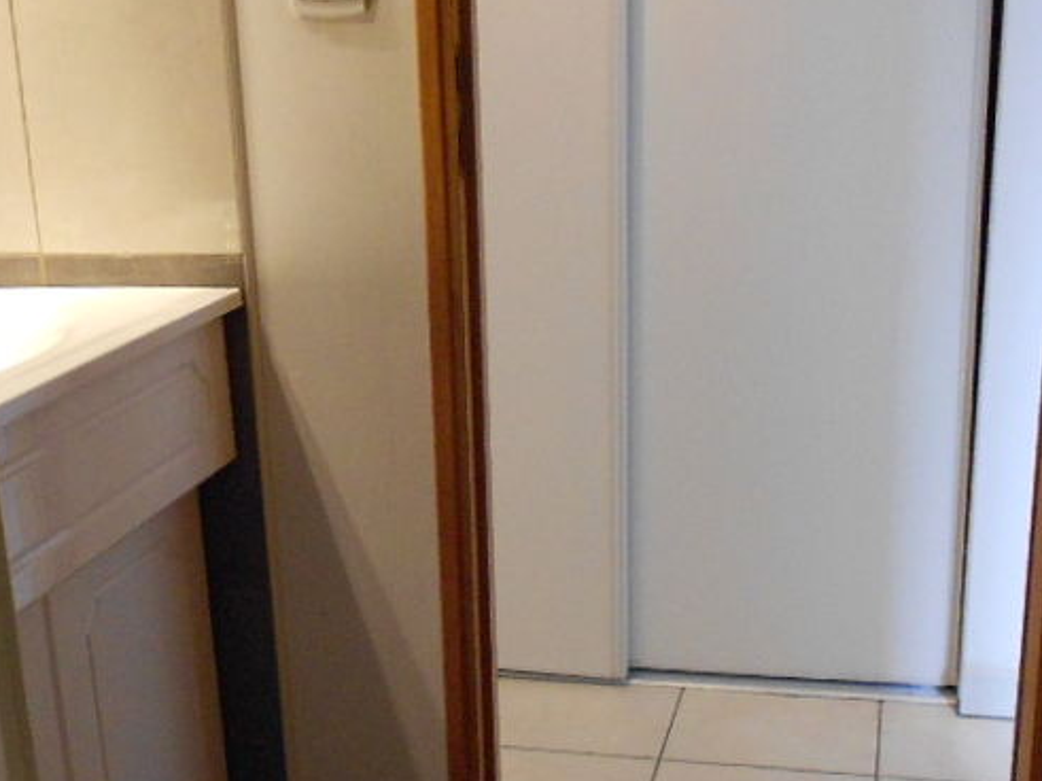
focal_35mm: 53
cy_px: 497
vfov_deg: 27.4
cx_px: 473
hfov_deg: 36.2
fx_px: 1595
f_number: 3.2
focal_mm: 4.6
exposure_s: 1/40
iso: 400
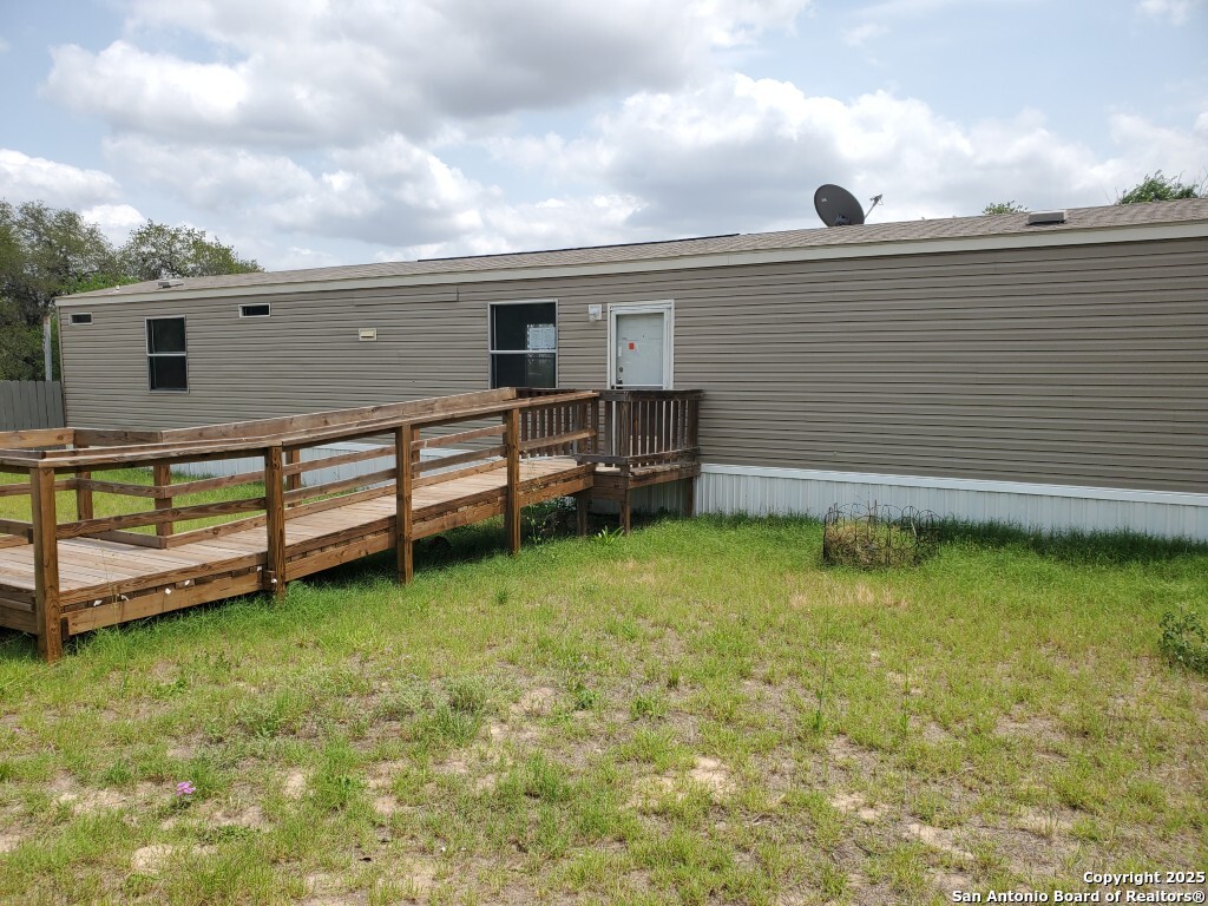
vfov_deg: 53.1
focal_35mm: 26
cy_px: 453
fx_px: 907
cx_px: 604
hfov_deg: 67.3
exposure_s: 1/1645
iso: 50
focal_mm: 4.3
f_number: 2.4
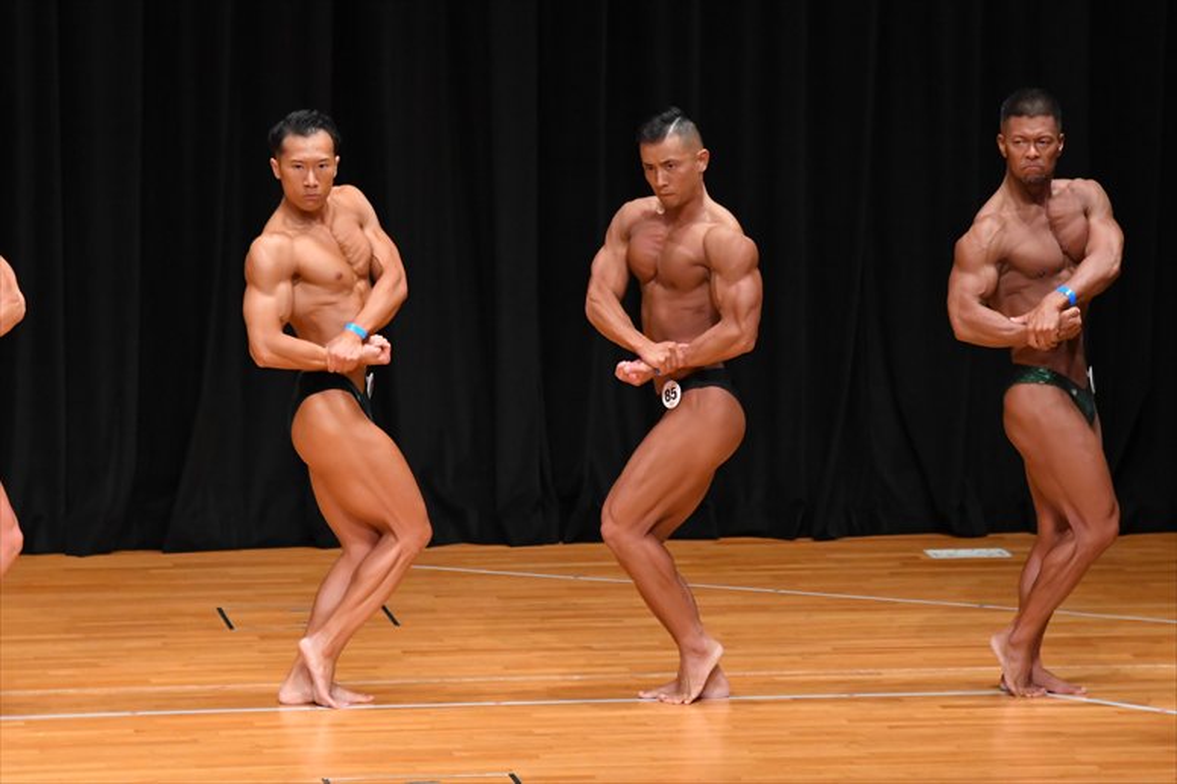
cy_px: 392
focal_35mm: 270
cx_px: 588
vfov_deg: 5.1
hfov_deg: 7.6
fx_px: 8823
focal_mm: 180
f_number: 5.6
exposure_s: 1/400
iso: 4000
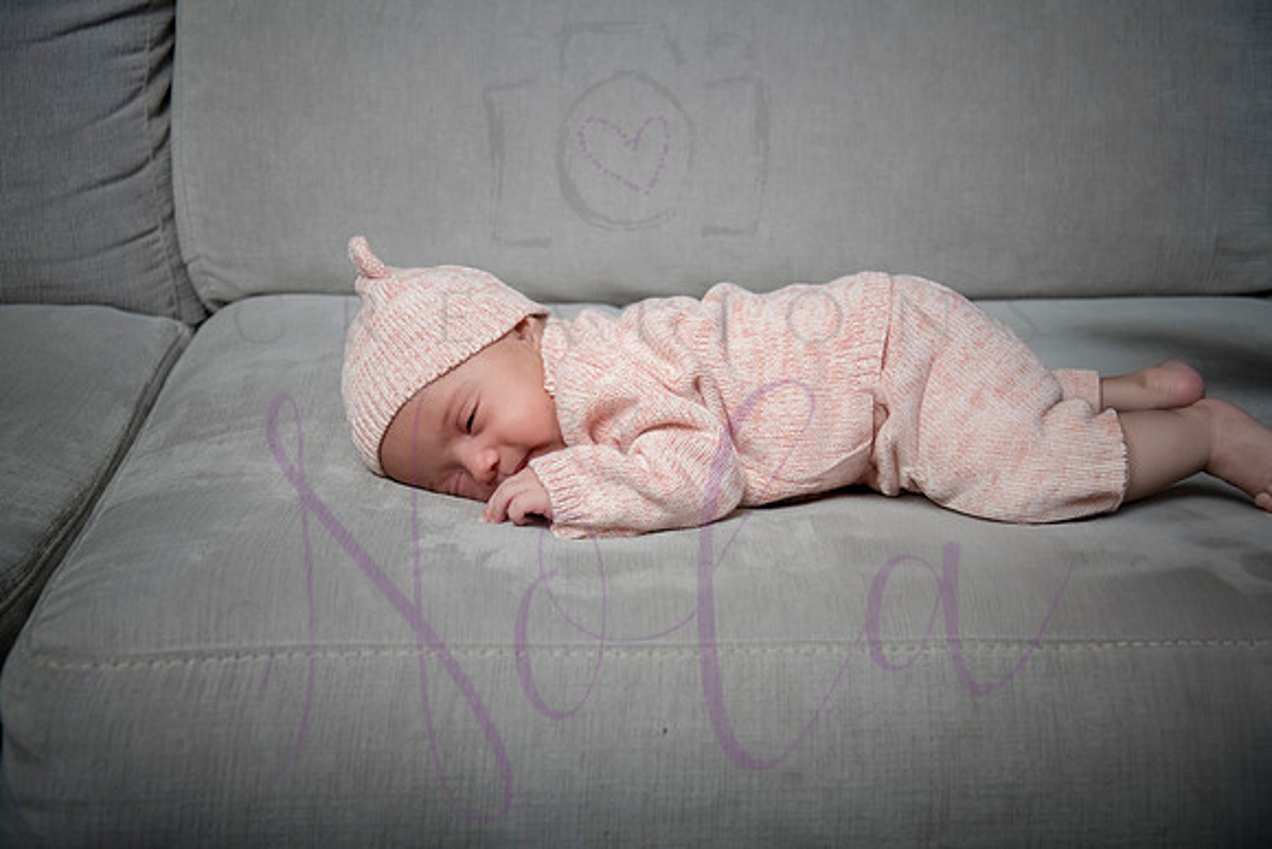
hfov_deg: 32.4
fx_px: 2191
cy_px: 424
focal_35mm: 62
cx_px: 636
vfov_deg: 21.9
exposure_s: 1/200
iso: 800
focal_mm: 62
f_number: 5.6
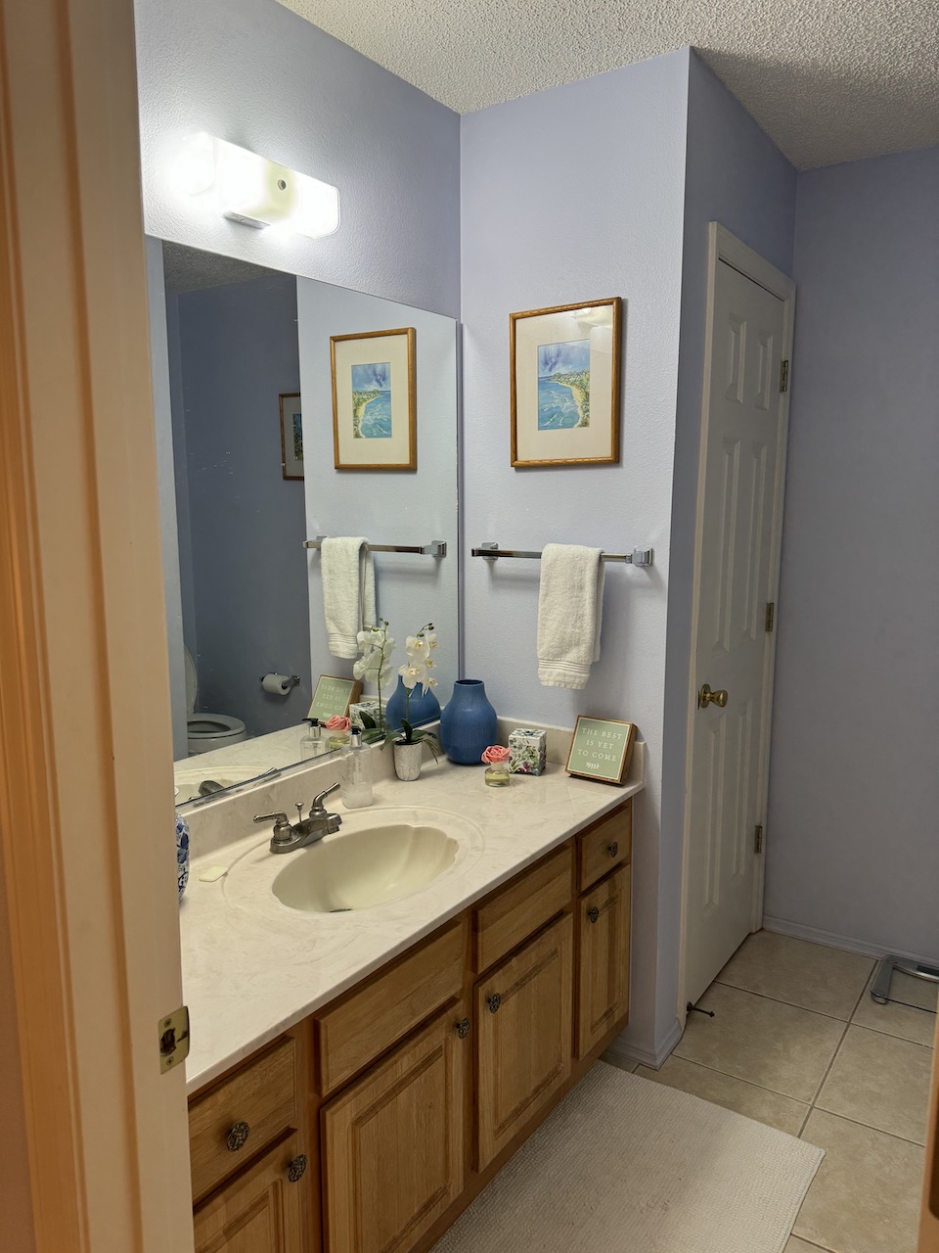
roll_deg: +0.6
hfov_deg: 56.8
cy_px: 626
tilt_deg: -6.9
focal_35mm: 24
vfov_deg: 71.6
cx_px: 470
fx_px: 868
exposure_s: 1/120
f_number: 1.78
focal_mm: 6.76
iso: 160
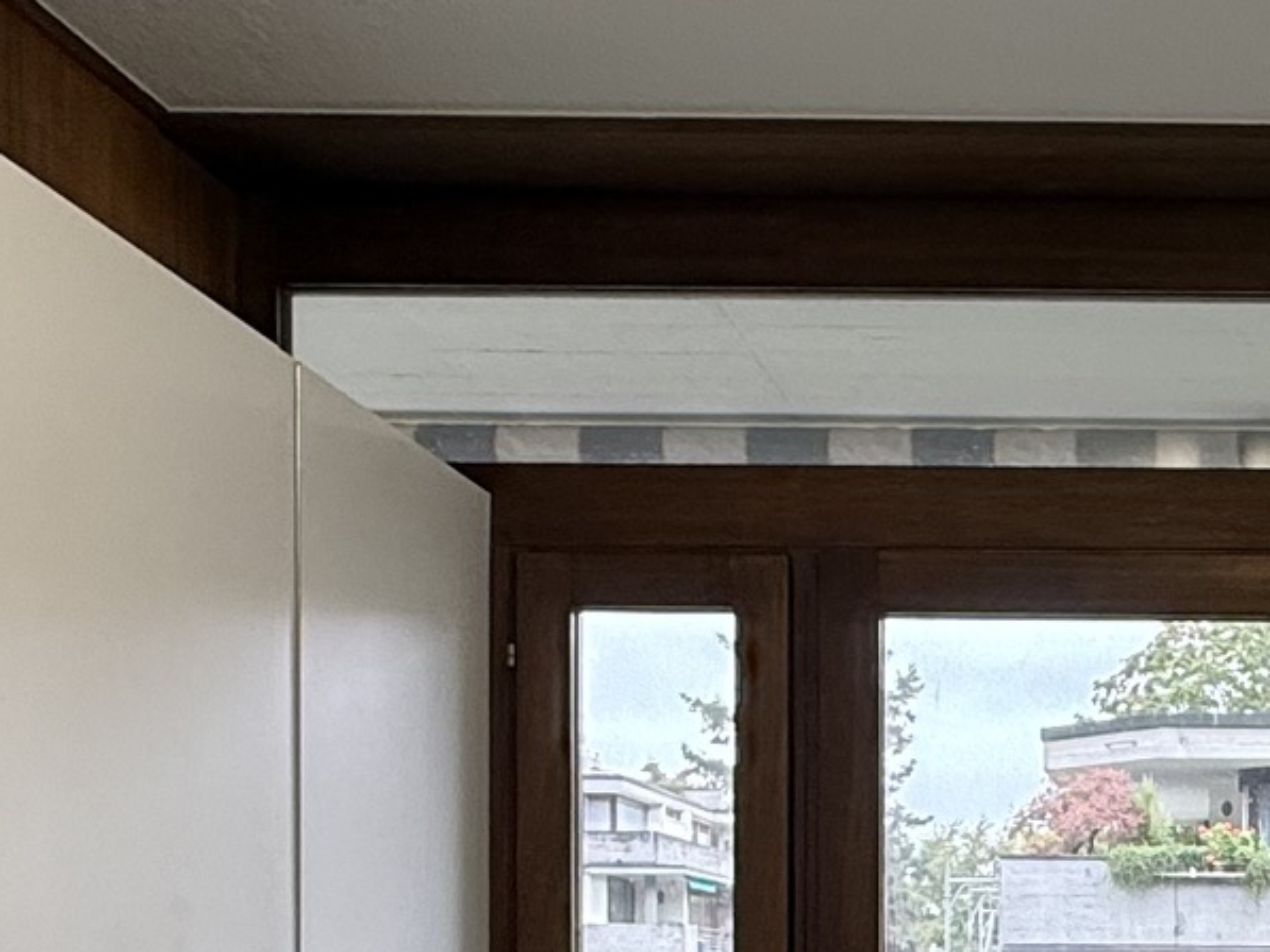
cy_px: 1046
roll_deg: -0.7
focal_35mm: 60
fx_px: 2202
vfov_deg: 23.0
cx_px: 1283
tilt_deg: -1.8
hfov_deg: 29.9
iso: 160
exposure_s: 1/100
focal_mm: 2.22
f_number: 2.2
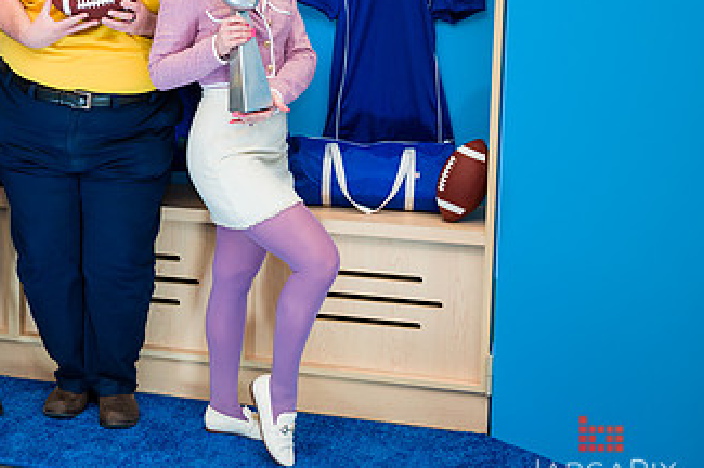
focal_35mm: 75
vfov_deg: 18.0
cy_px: 110
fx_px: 1465
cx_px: 104
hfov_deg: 26.3
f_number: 3.2
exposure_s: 1/200
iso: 400
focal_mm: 42
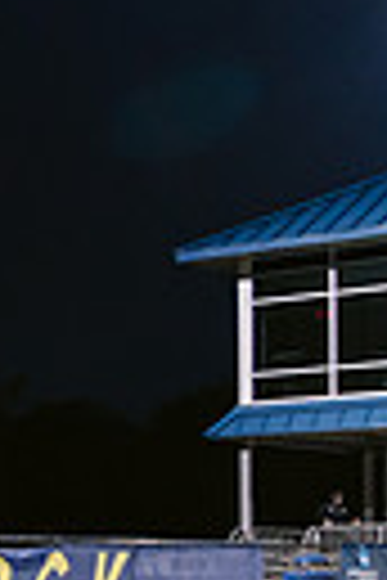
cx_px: -909
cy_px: 596
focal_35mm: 108
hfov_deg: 9.1
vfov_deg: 18.4
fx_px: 1741
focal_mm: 24
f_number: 4
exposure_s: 1/60
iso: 2500
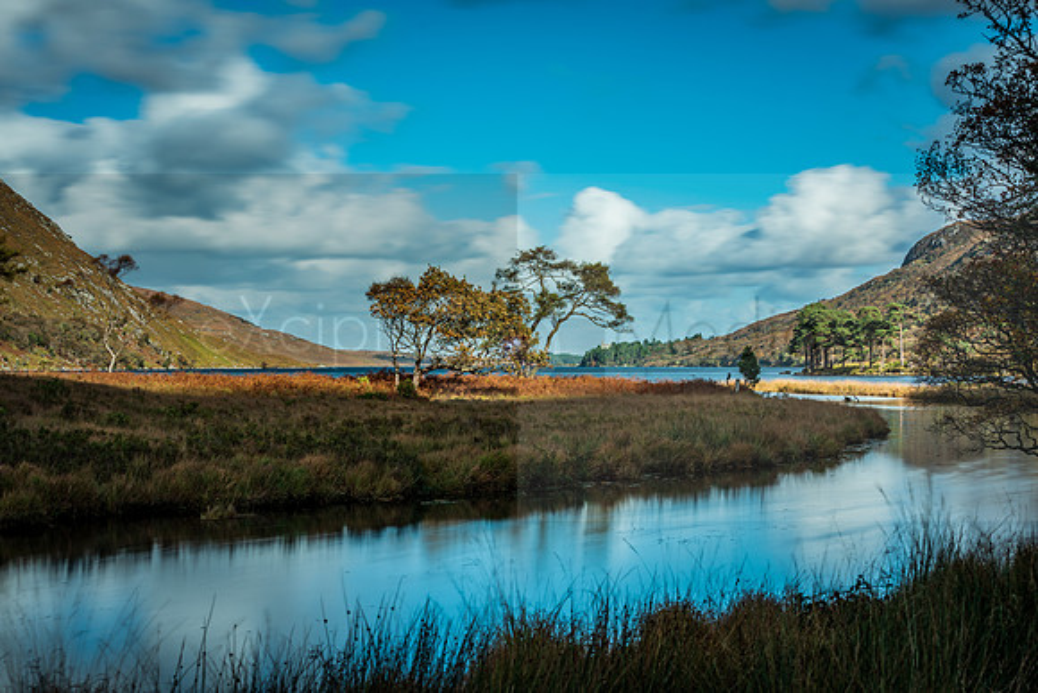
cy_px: 346
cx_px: 519
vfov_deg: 19.5
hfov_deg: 28.8
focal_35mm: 70
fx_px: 2019
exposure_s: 13
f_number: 8
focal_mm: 70
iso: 50
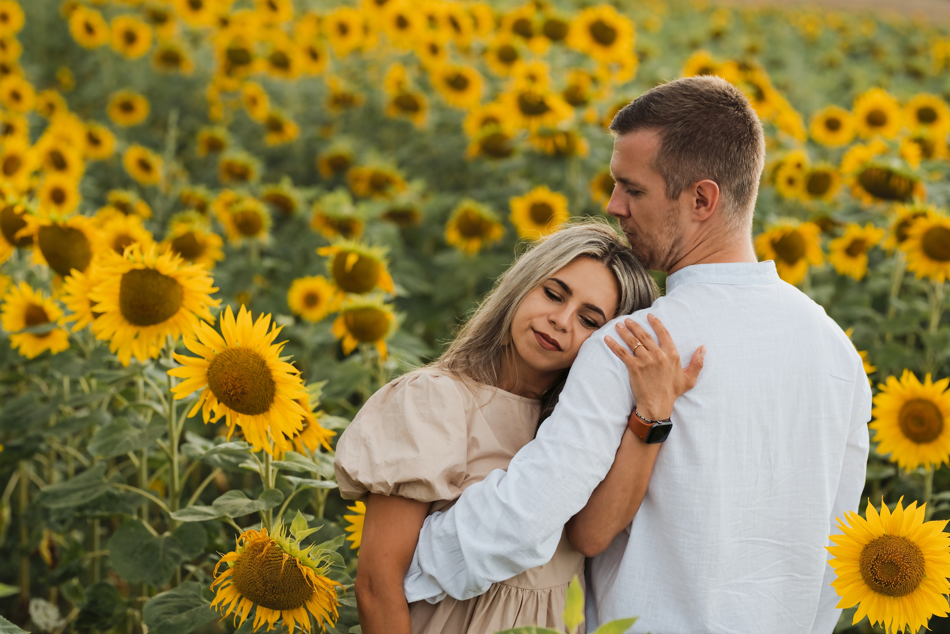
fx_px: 2243
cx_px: 475
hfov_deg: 23.9
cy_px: 317
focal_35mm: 85
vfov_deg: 16.1
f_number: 3.2
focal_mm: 85
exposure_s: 1/400
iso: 200
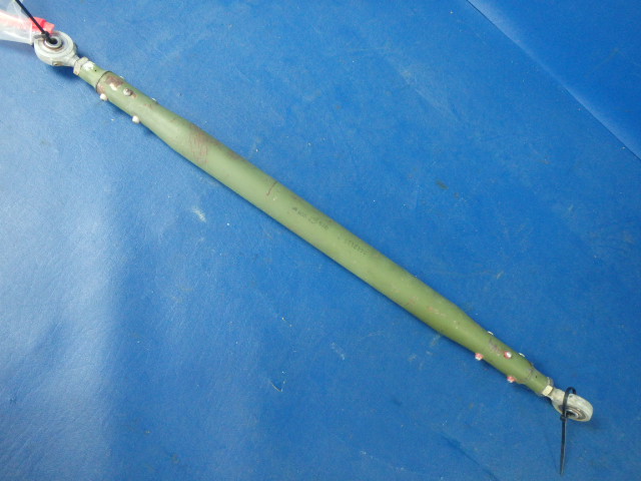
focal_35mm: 28
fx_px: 518
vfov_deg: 49.7
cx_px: 320
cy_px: 240
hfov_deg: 63.4
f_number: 3.9
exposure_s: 1/30
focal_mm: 5
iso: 640
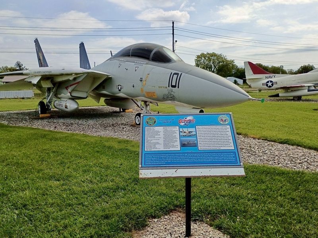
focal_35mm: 29
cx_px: 159
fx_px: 266
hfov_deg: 61.7
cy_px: 119
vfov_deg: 48.2
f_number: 1.8
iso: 102
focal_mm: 4.27
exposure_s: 1/2137
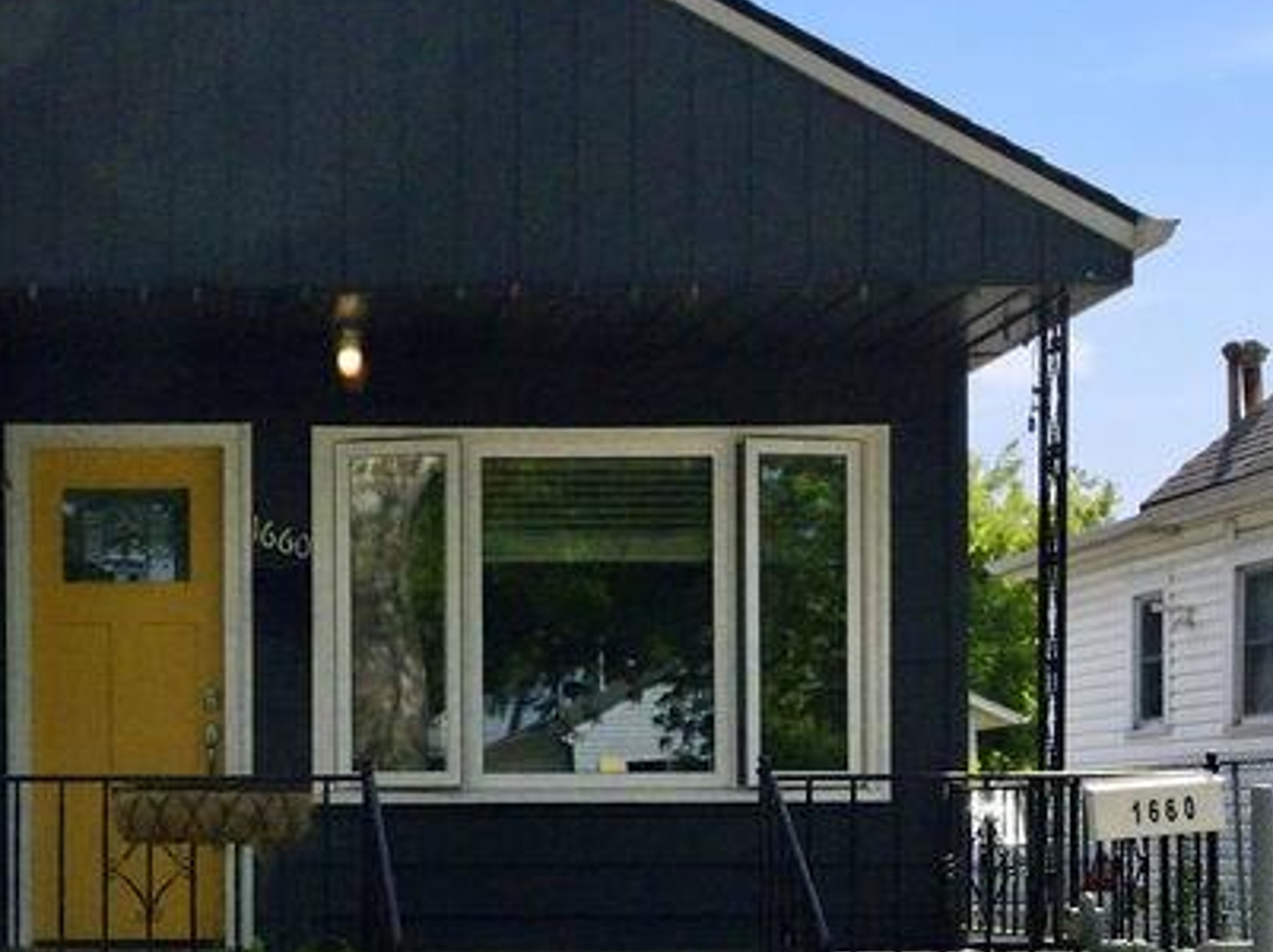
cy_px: 436
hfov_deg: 30.4
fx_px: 2208
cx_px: 67
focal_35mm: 60
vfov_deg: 24.3
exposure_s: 1/8000
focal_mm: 16.3
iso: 800
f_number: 8
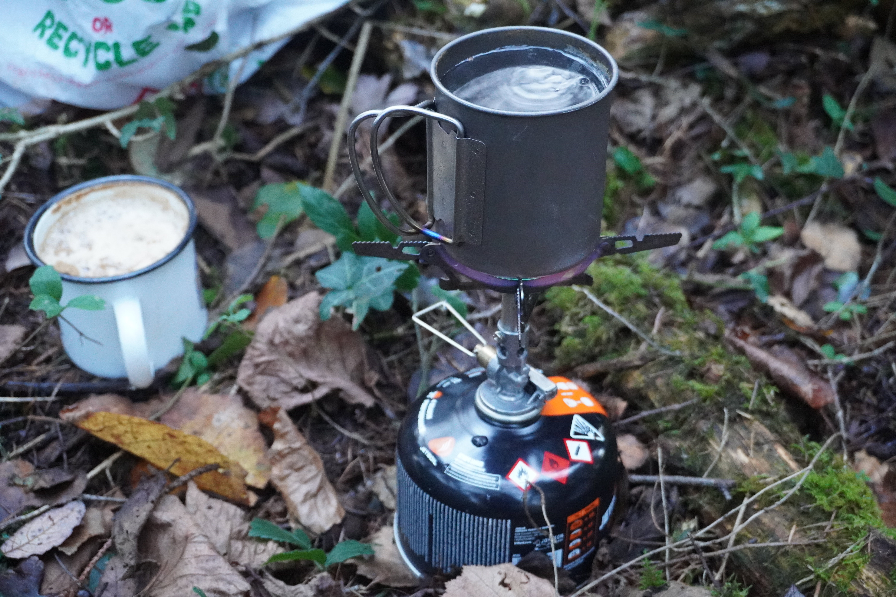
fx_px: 1493
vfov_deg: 22.6
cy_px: 298
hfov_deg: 33.4
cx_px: 448
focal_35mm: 60
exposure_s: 1/80
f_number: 5.6
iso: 6400
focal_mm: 40
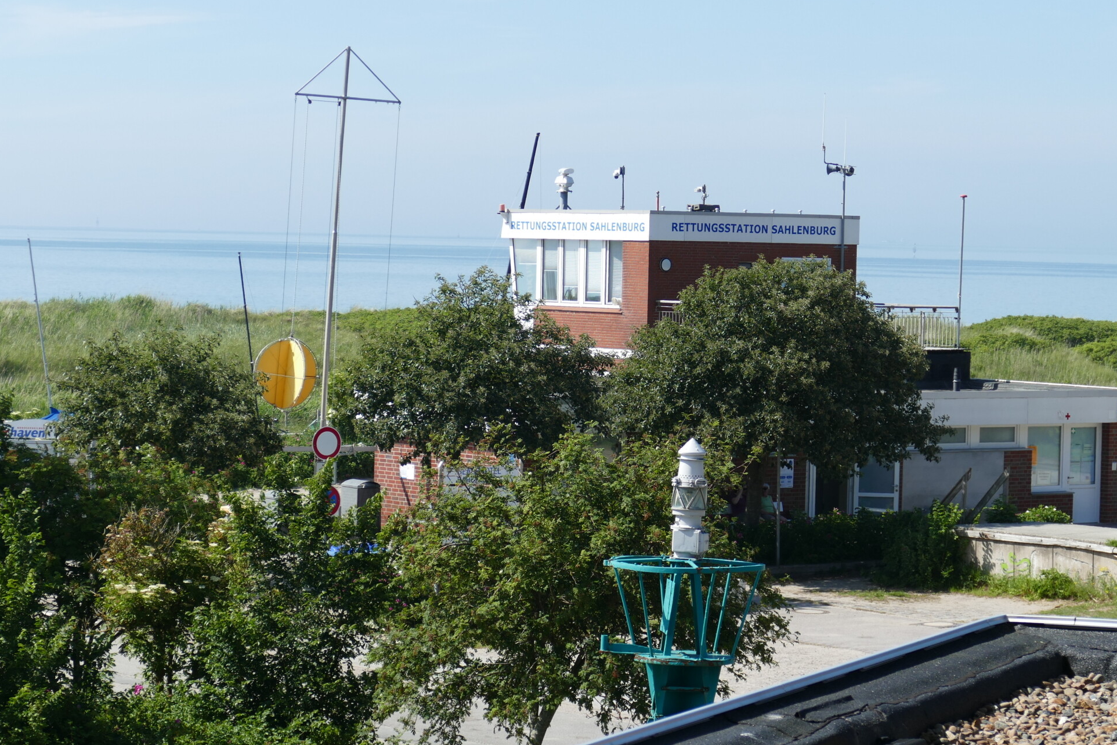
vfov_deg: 11.0
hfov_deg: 16.4
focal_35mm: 125
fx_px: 3879
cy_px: 463
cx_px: 620
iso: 125
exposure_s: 1/1000
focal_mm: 34.43
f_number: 3.8
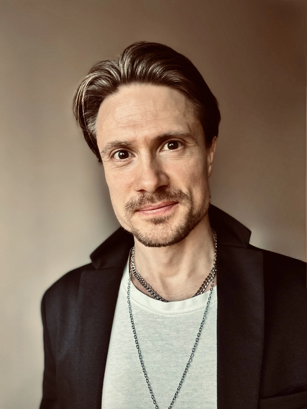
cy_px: 204
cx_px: 154
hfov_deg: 46.8
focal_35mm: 30
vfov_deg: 60.0
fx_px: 355
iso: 100
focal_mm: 2.69
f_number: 1.9
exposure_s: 1/50
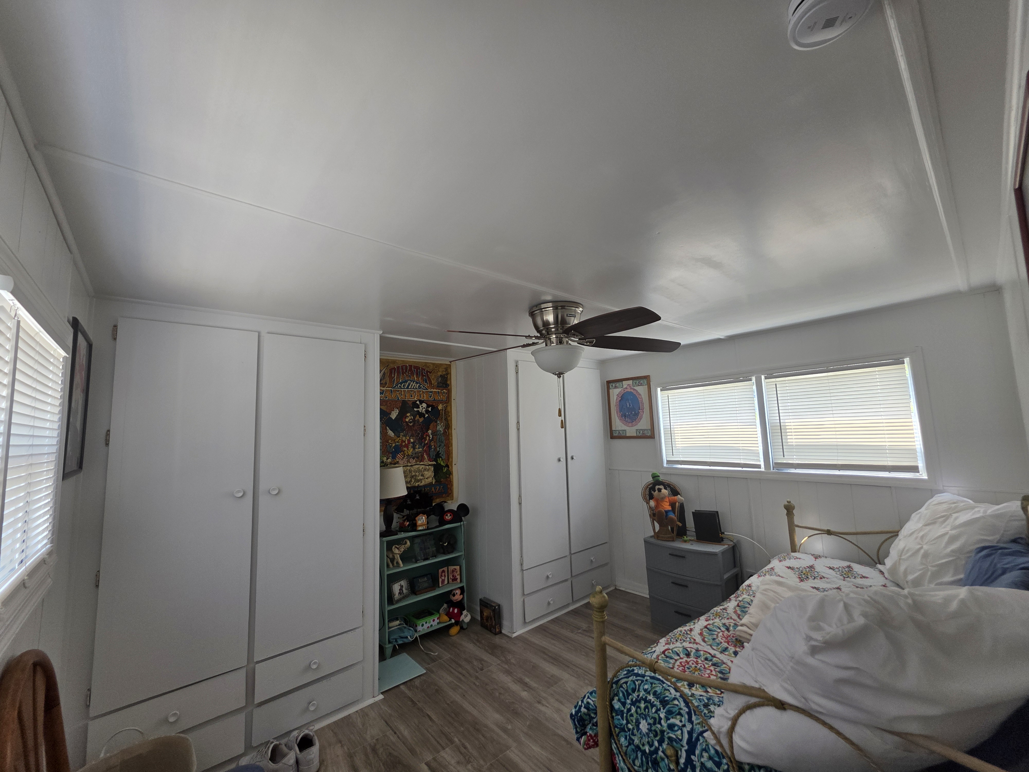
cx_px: 514
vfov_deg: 89.9
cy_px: 386
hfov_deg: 106.2
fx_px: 386
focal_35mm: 13
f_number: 1.9
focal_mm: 2.2
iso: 64
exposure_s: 1/120
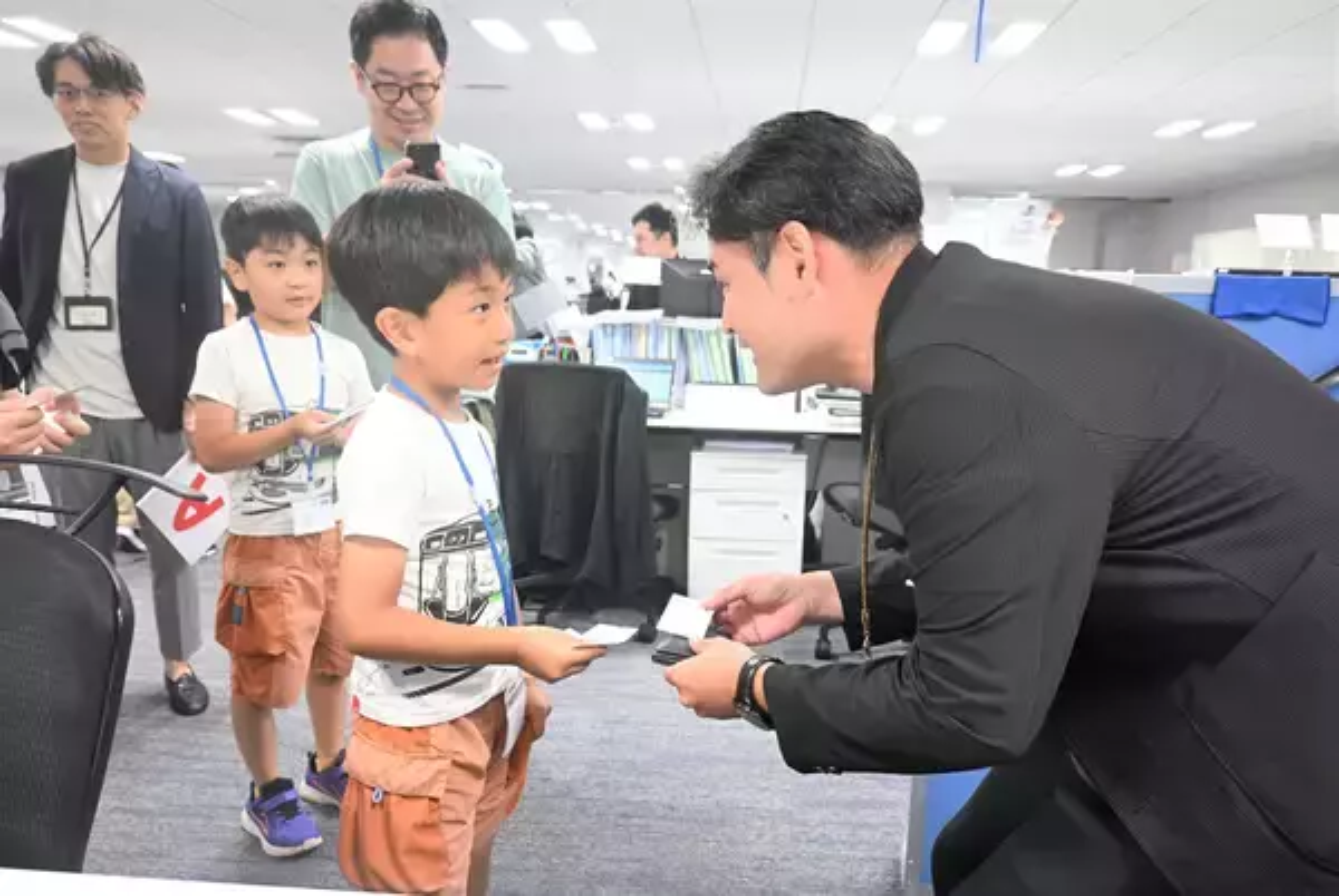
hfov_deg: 73.7
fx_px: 894
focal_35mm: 24
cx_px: 670
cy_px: 448
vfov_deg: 53.3
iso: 1000
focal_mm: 16
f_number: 4
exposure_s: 1/60
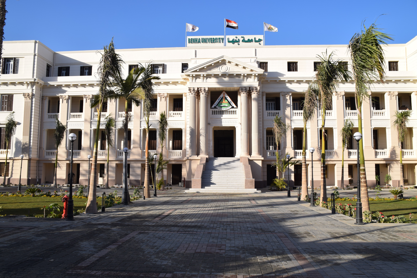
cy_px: 139
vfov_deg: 47.9
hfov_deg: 67.4
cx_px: 208
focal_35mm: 27
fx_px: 313
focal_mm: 18
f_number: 9
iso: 200
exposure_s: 1/320
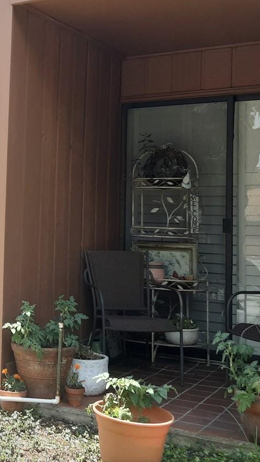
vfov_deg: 35.9
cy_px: 187
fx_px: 712
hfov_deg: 19.4
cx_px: -62
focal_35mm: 58
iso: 40
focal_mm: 2.9
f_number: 1.9
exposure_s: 1/422
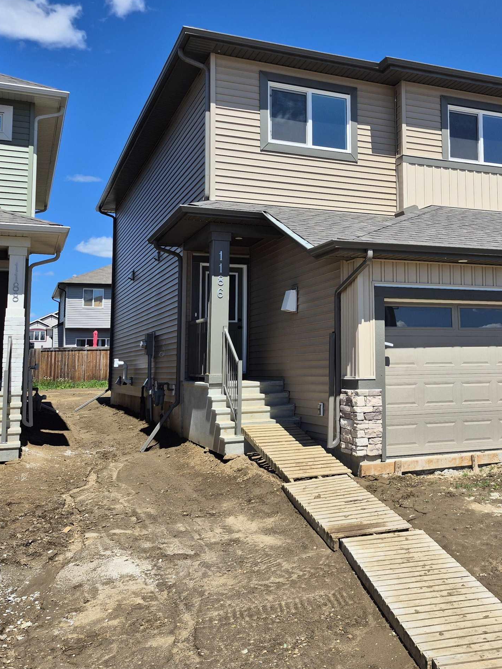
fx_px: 716
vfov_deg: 49.8
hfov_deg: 37.5
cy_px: 270
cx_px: 391
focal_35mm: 37
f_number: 1.8
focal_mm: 5.4
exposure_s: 1/1896
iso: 25
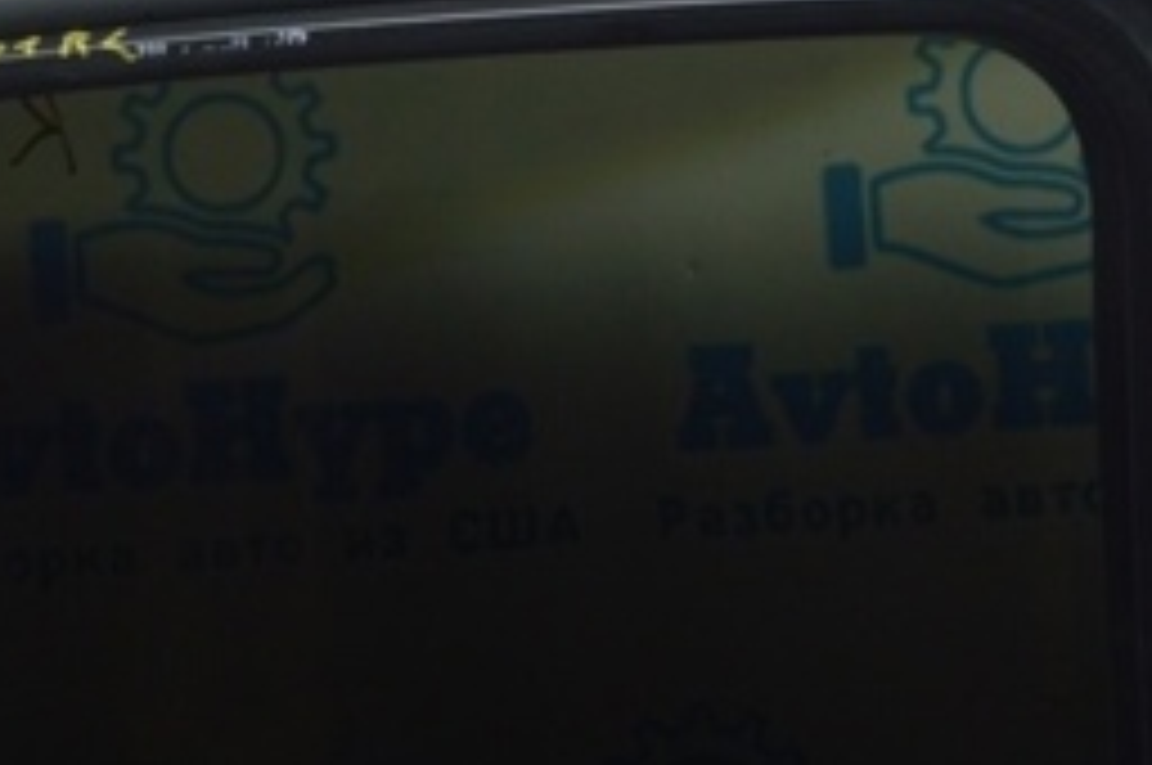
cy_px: 524
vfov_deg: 18.1
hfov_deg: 26.3
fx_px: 2397
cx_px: 153
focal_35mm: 75
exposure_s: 1/160
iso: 400
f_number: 3.8
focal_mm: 20
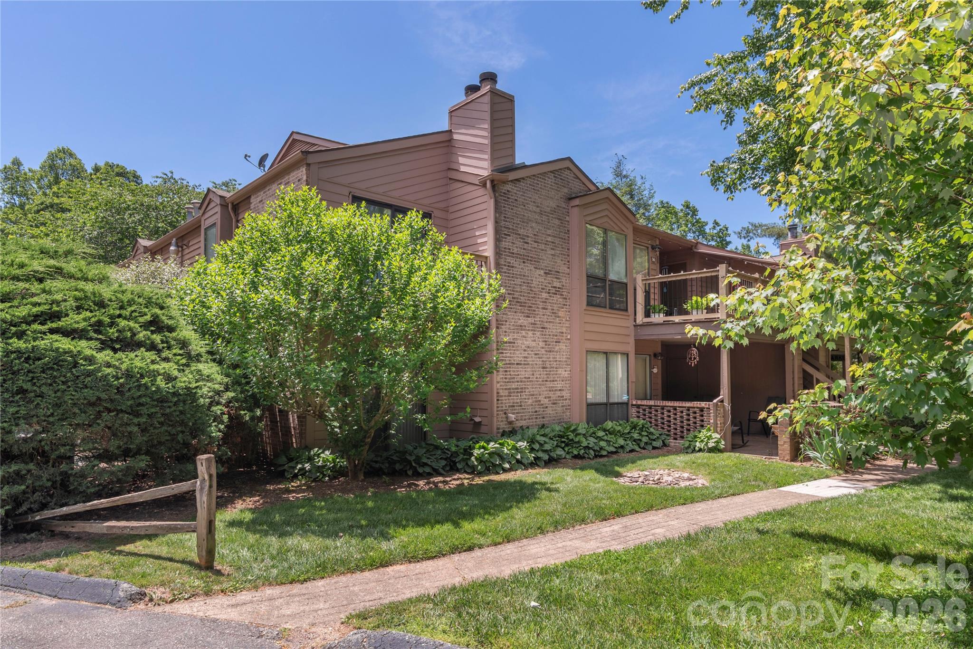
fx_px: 595
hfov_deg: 78.6
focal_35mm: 22
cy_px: 324
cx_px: 486
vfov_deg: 57.2
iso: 320
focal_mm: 22
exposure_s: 1/1000
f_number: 7.1
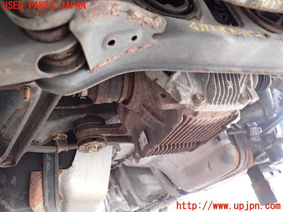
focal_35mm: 25
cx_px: 142
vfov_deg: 54.9
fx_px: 204
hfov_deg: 69.4
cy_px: 106
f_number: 2
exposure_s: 1/30
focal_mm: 4.5
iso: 320
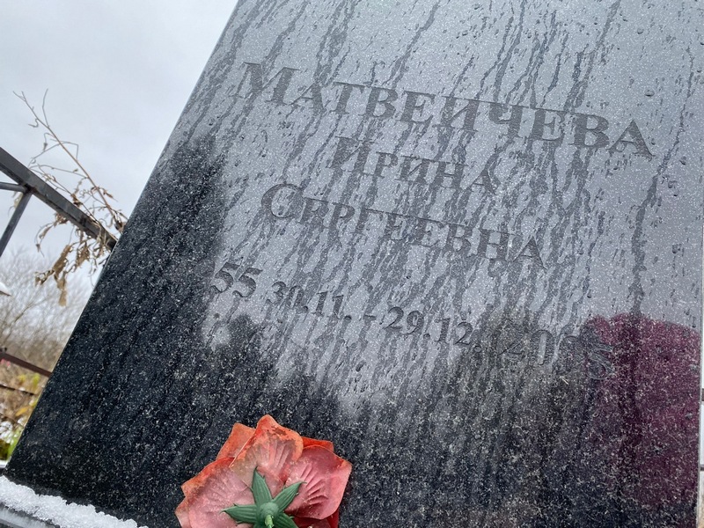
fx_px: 529
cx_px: 352
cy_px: 264
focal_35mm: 26
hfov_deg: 67.3
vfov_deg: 53.1
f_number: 1.8
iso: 125
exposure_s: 1/114
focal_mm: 4.25
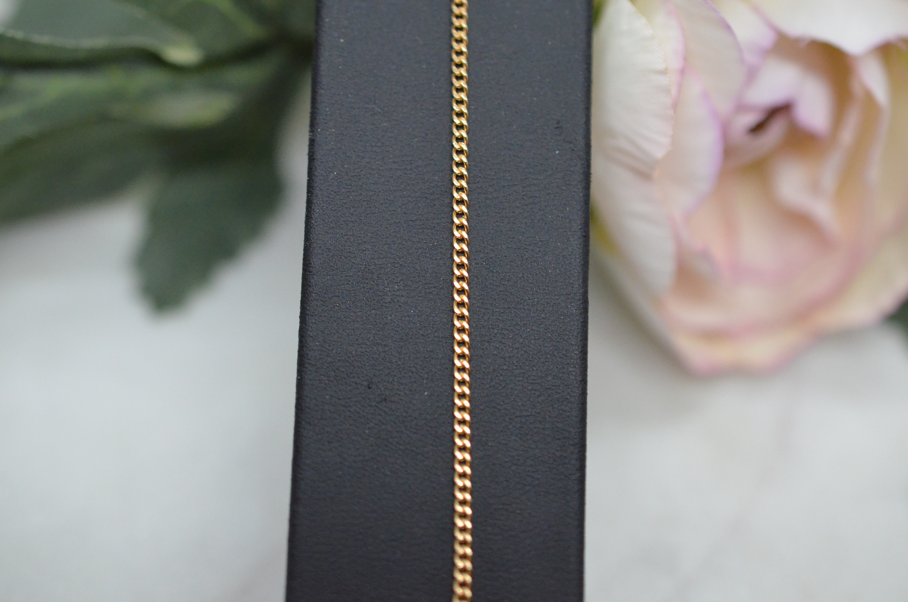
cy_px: 301
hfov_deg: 33.5
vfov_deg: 22.5
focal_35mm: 60
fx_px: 1510
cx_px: 454
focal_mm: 40
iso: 3200
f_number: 4
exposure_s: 1/2000
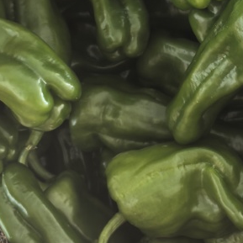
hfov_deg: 19.0
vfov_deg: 18.9
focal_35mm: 88
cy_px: -26
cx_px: 264
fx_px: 699
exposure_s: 1/100
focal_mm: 5.75
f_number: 2
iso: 80
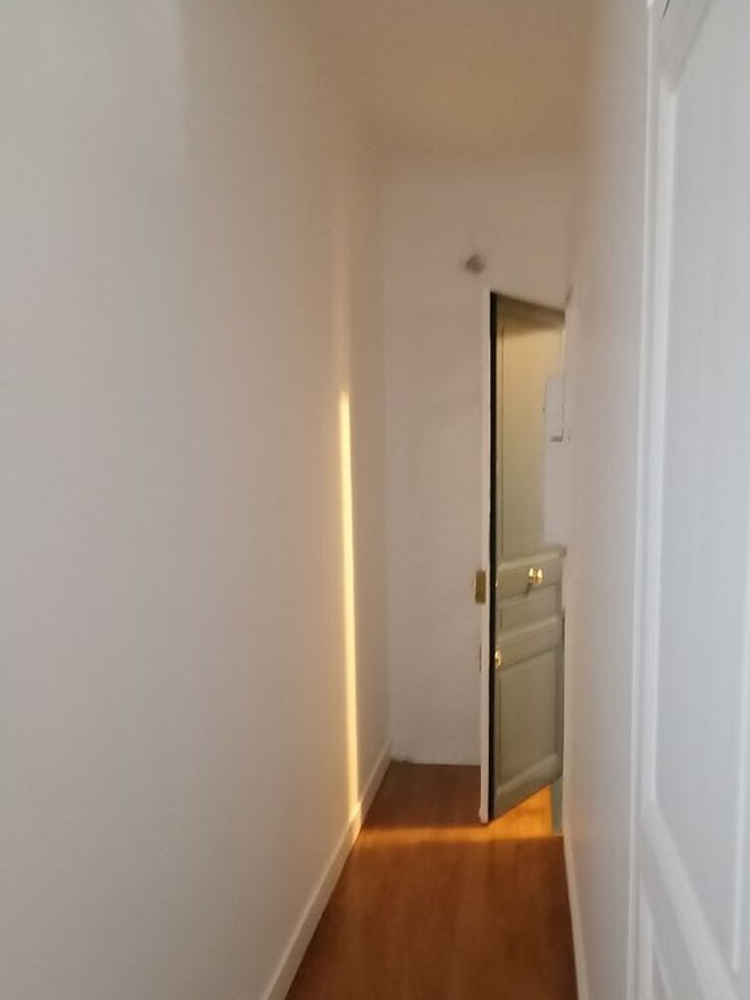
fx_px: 953
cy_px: 609
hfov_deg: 42.6
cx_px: 473
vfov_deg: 54.9
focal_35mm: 33
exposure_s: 1/10
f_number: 1.8
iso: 7409
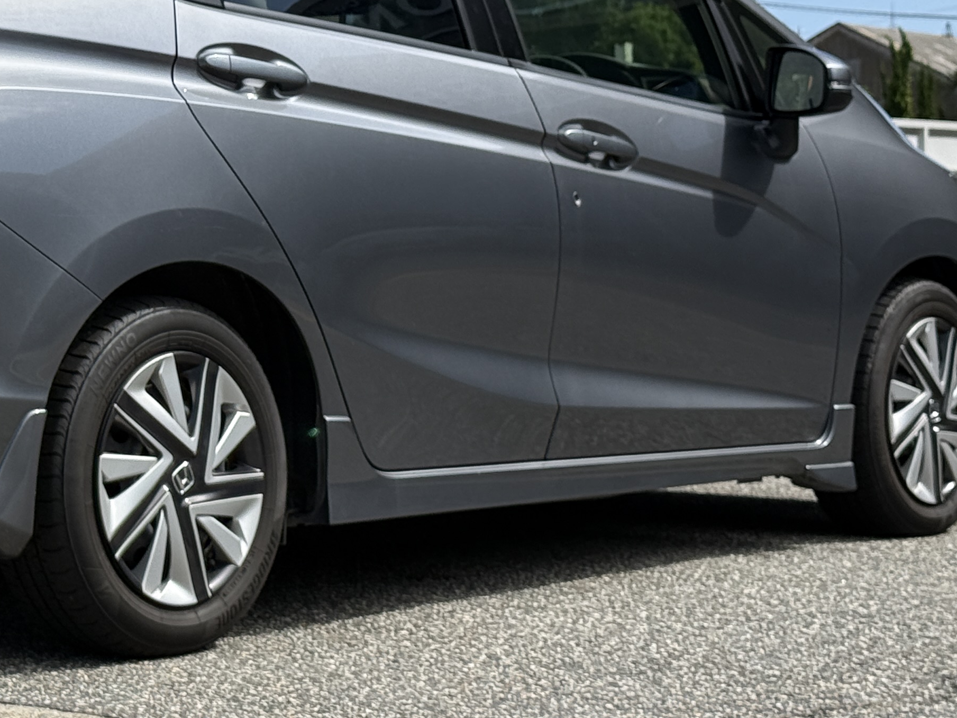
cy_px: 146
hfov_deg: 18.1
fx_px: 2958
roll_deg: +0.0
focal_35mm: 107
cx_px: 103
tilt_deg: +1.8
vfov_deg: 13.8
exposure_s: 1/4878
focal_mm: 6.76
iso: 80
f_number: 1.78
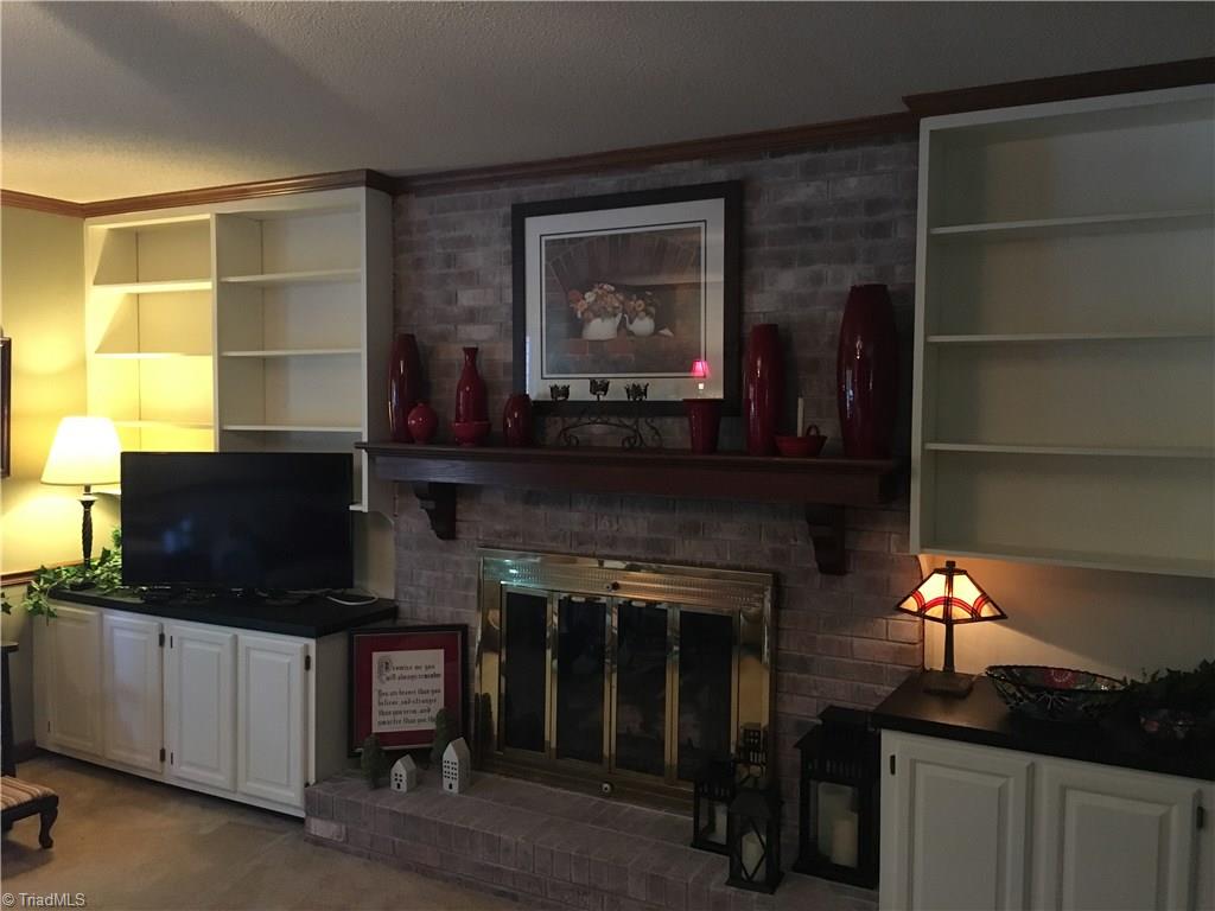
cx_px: 608
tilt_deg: -1.9
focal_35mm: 29
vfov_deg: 48.2
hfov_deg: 61.7
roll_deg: -1.3
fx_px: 1018
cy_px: 456
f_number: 2.2
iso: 320
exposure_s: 1/15
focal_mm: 4.15
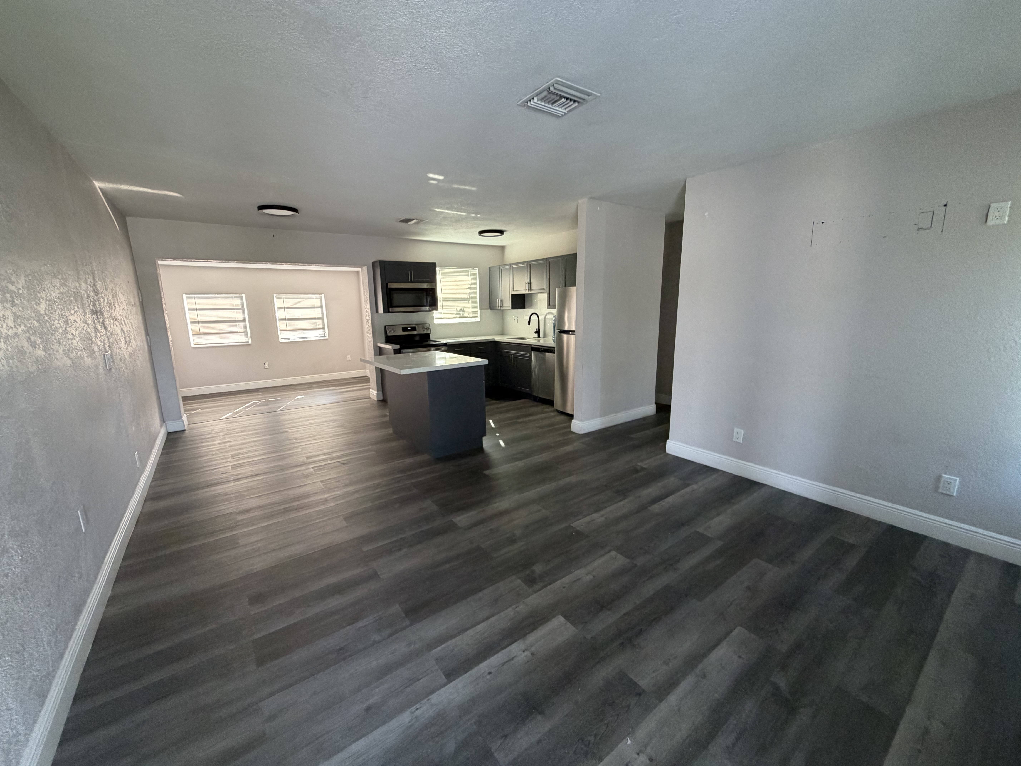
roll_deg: +0.9
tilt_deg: -10.9
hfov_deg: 102.1
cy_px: 383
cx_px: 510
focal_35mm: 14
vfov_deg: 85.7
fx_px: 413
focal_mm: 2.22
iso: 320
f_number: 2.2
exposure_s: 1/89
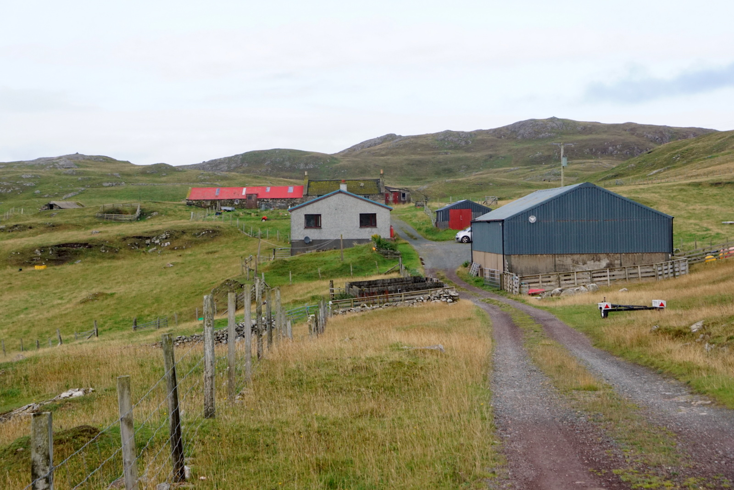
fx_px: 1070
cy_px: 245
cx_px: 367
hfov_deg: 37.8
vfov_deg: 25.8
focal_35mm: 52
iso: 800
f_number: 8
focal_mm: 35
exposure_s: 1/1000
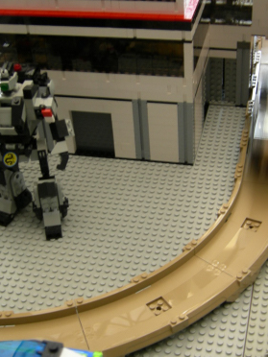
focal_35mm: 62
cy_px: 179
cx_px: 137
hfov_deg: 23.6
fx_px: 640
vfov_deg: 31.2
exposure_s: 1/6.7
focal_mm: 7.5
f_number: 2.7
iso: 64
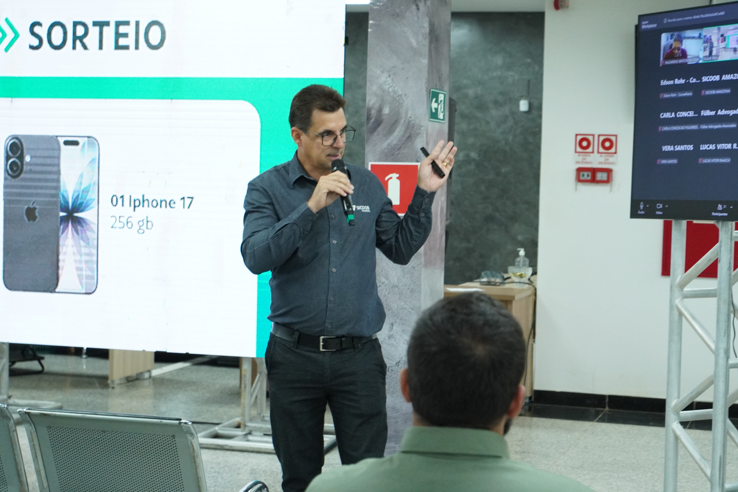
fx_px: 1537
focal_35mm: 75
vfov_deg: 18.2
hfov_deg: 27.0
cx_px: 369
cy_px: 246
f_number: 4
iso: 2500
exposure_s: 1/160
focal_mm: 50
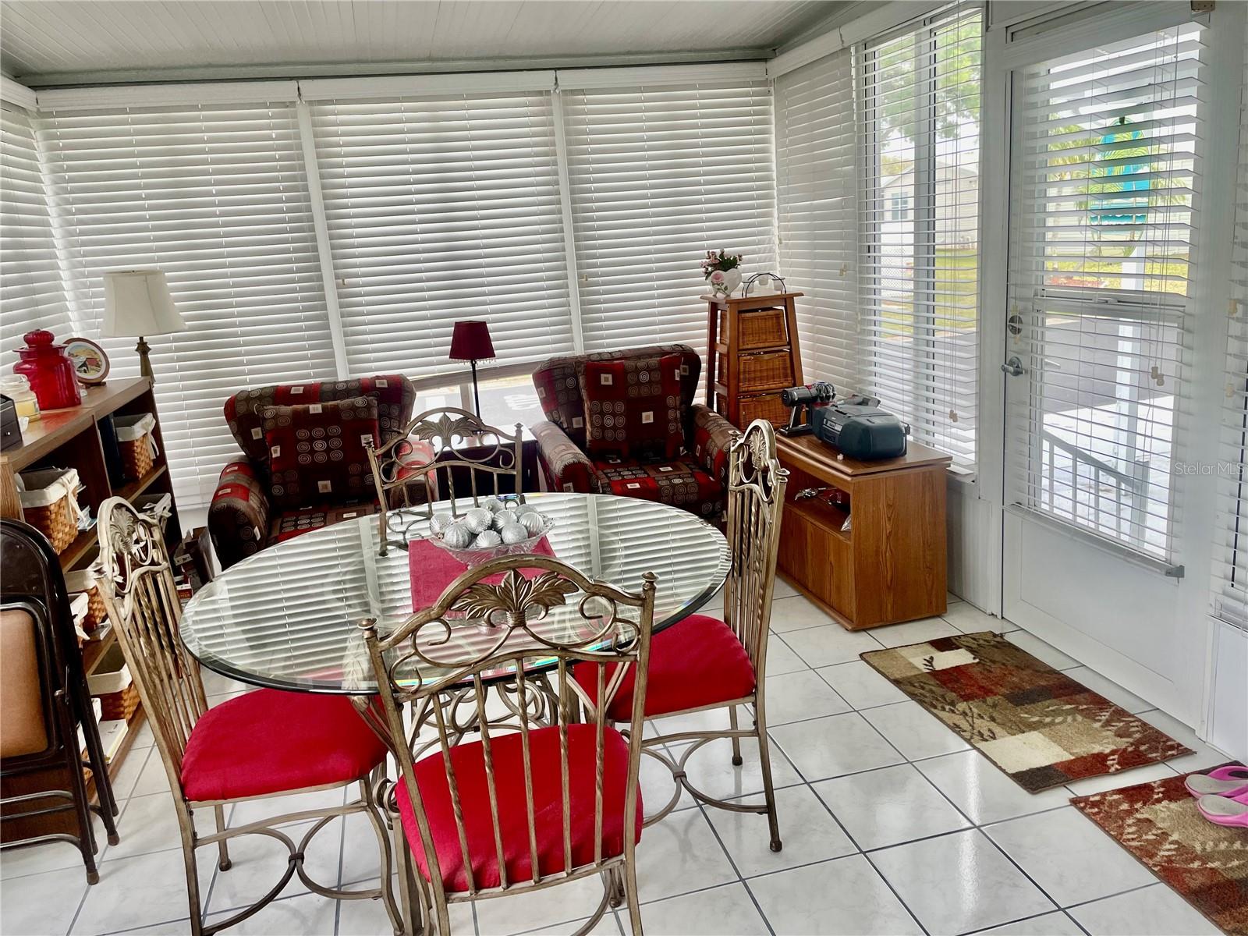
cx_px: 624
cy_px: 468
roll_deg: +4.8
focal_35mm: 26
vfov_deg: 53.1
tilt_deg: -13.2
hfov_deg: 67.3
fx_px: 937
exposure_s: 1/120
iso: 40
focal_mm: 4.2
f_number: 1.6
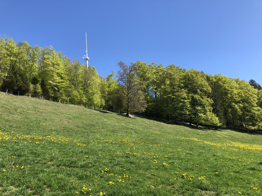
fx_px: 212
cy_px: 98
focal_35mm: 28
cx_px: 131
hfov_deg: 63.4
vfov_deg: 49.7
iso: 20
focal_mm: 4
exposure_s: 1/1000
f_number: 1.8
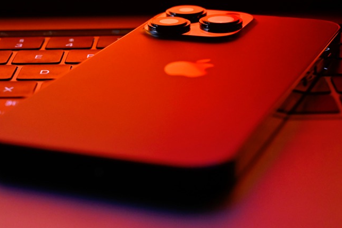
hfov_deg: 20.8
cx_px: 169
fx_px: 930
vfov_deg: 13.9
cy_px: 111
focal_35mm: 98
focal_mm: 70
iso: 5600
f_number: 8
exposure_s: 1/40
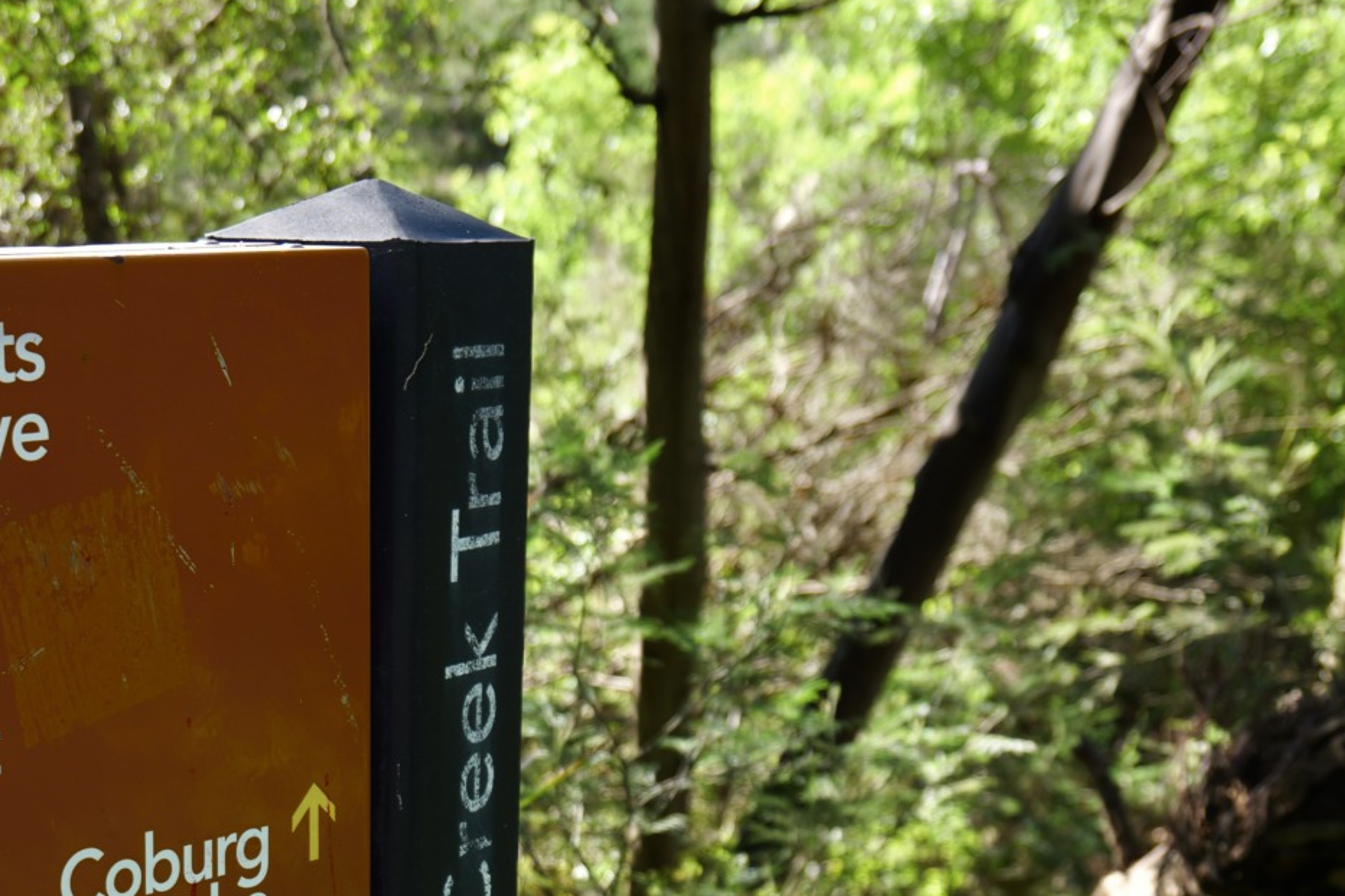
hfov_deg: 29.5
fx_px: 2540
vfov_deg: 19.7
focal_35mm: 68
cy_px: 791
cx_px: 459
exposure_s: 1/80
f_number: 4.3
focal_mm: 33
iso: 100
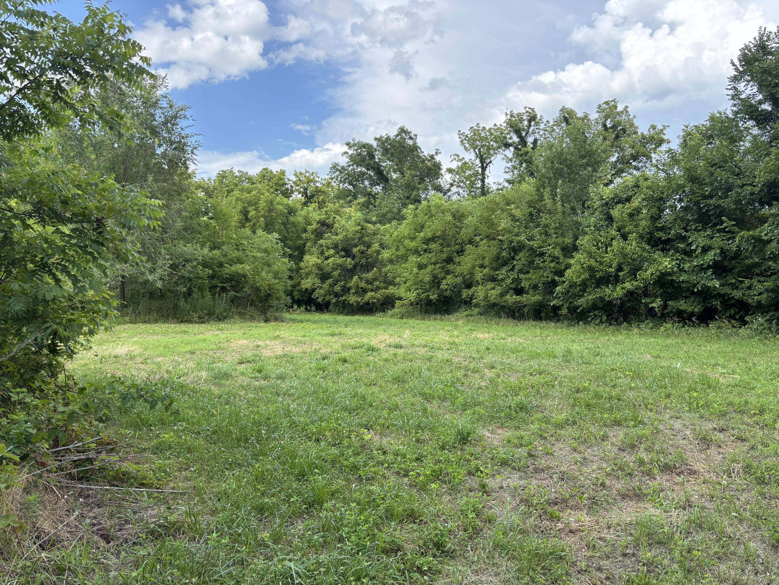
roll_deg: +0.2
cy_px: 292
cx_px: 390
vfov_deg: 53.1
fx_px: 585
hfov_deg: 67.3
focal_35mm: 26
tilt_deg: +1.2
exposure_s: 1/918
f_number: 1.6
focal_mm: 5.96
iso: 50
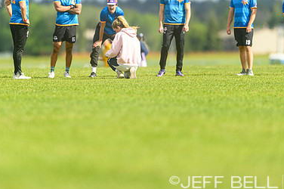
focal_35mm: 645
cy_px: 67
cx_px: 129
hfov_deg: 3.2
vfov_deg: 2.1
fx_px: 5084
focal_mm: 400
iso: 100
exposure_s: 1/1600
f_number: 3.2
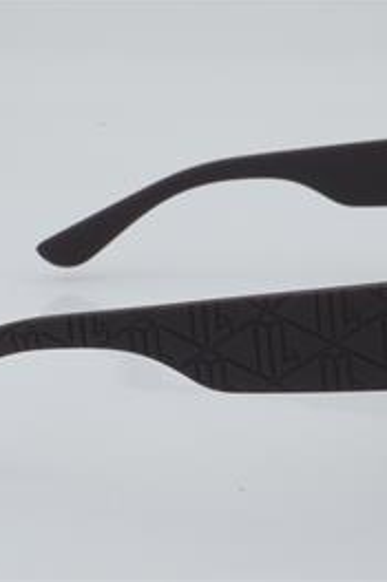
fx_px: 1841
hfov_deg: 12.0
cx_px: 265
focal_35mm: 114
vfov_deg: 18.0
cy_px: 290
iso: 100
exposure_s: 1/4
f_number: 29
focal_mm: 50
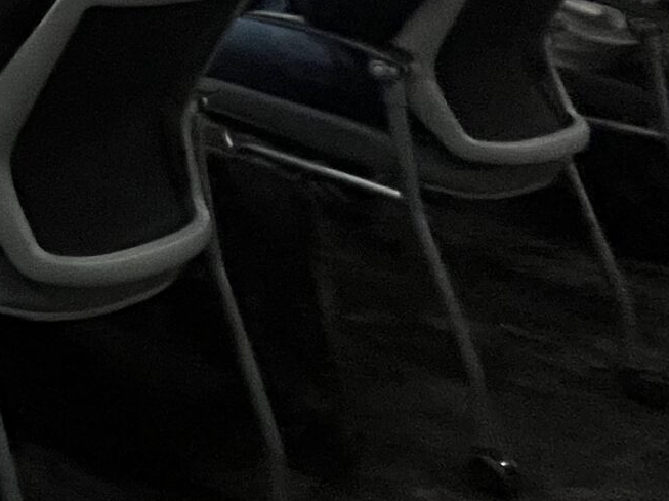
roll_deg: -1.3
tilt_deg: -1.2
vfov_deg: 22.0
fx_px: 985
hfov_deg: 20.6
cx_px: -611
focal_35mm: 51
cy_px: -309
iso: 400
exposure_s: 1/60
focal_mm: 1.57
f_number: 1.8
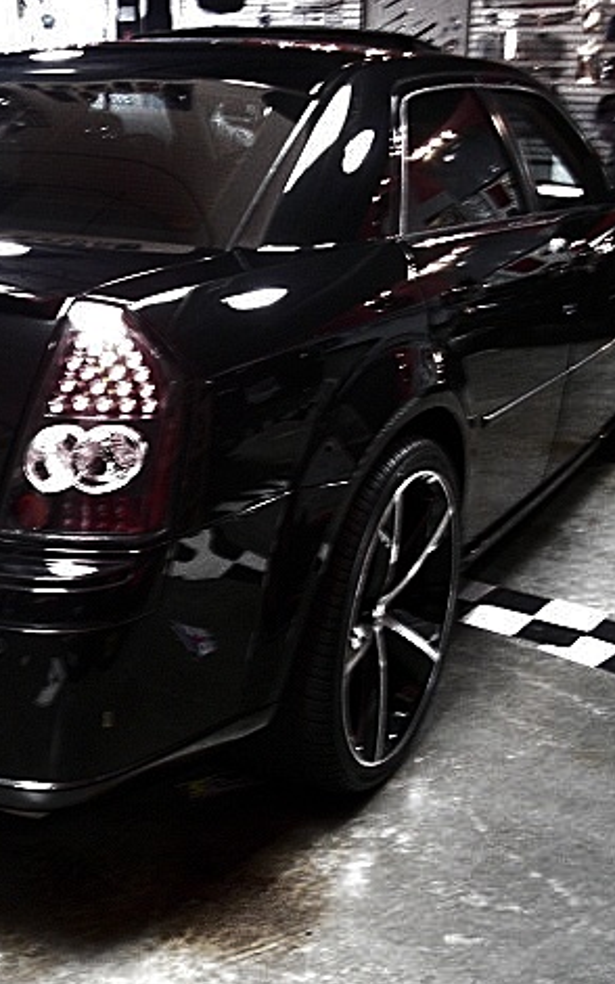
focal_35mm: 52
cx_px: 52
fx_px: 1394
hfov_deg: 24.1
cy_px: 494
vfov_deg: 38.9
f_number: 2.8
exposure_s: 1/13
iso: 800
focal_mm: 6.3
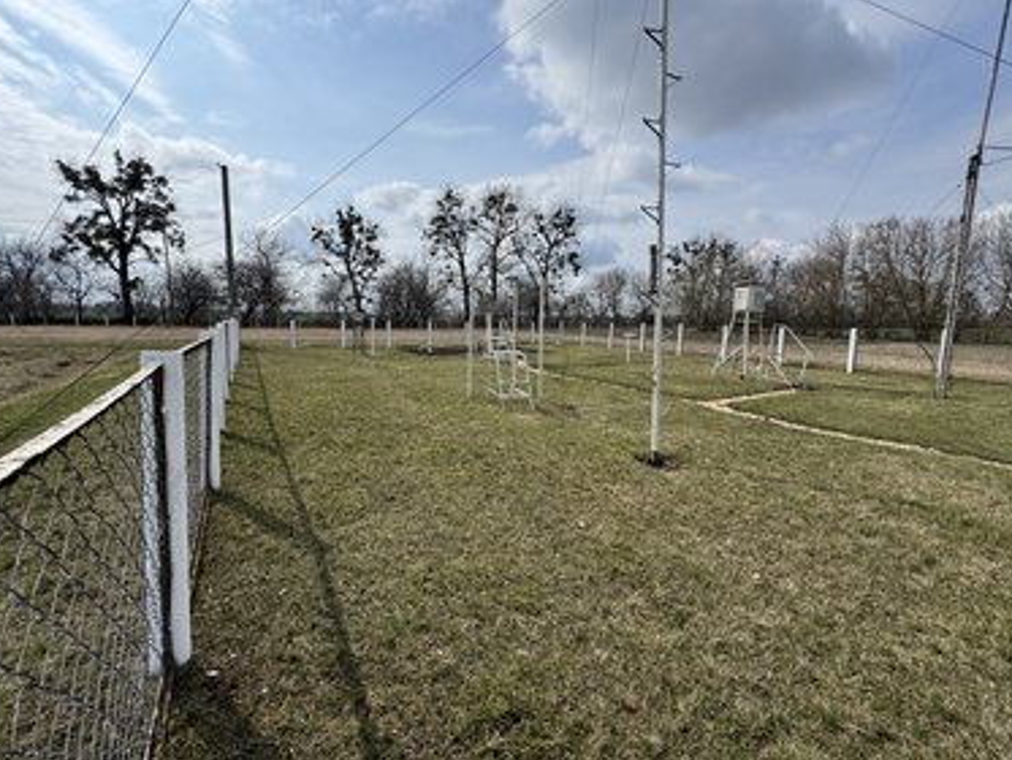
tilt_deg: -6.9
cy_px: 364
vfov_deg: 81.7
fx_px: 439
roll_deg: -0.5
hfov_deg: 98.2
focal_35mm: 15
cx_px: 502
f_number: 2.2
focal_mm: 2.22
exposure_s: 1/2985
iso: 50
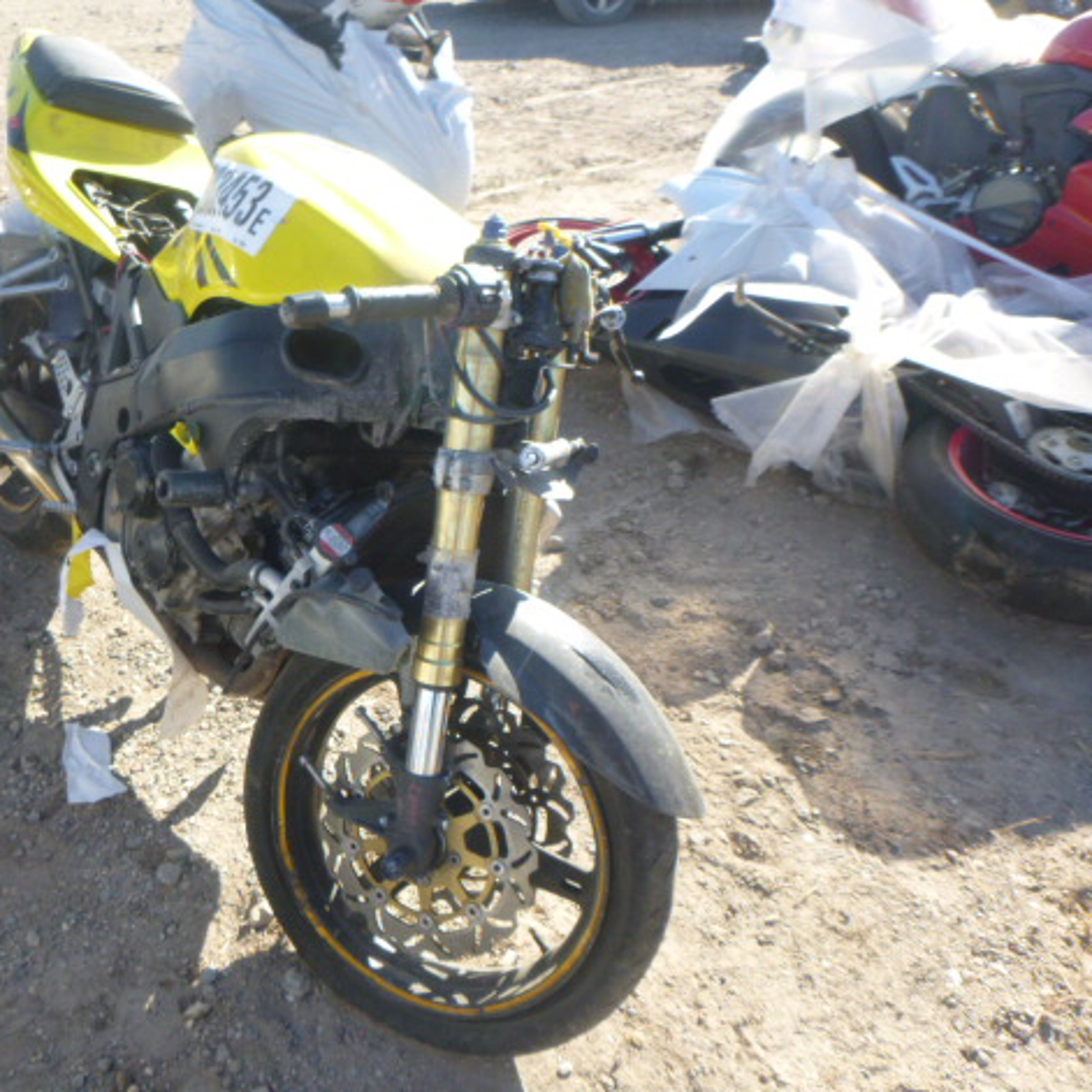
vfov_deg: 54.0
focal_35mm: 30
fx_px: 1071
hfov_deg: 53.2
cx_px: 387
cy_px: 540
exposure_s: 1/160
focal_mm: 4.5
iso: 100
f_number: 3.9
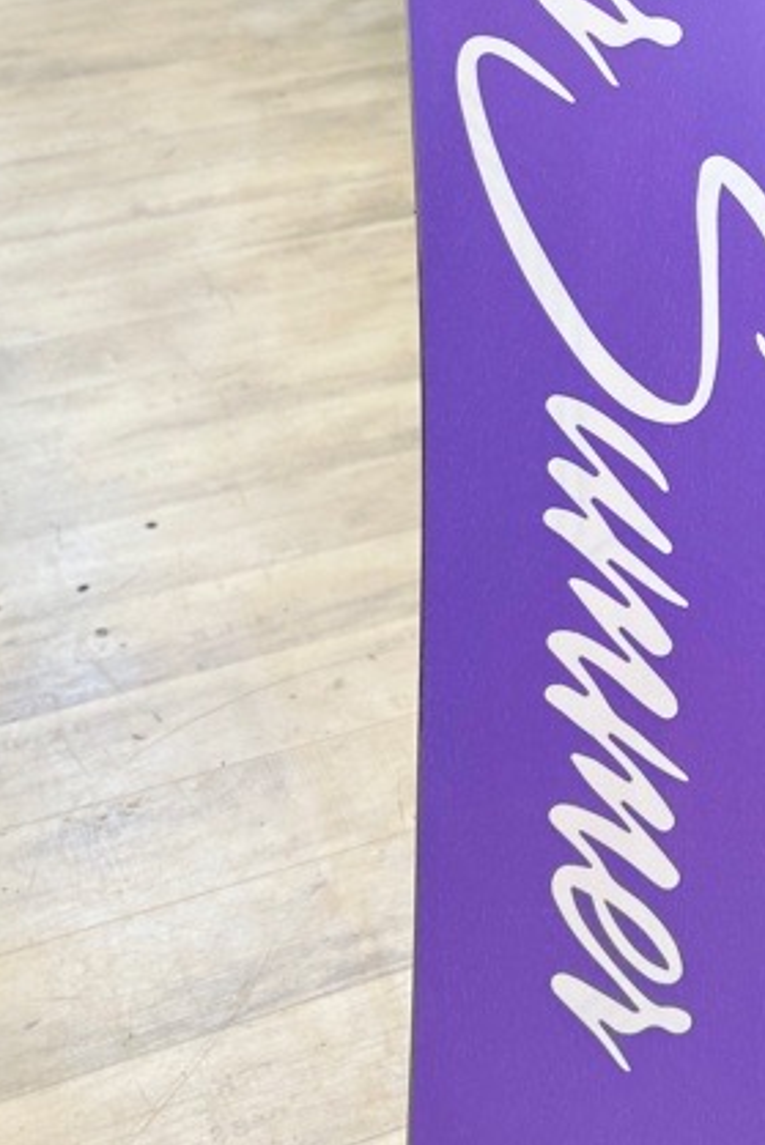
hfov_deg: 19.4
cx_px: 677
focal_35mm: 69
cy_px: 218
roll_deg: +0.3
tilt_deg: -24.2
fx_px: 2197
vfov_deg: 28.6
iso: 64
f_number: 1.5
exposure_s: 1/50
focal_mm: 5.7
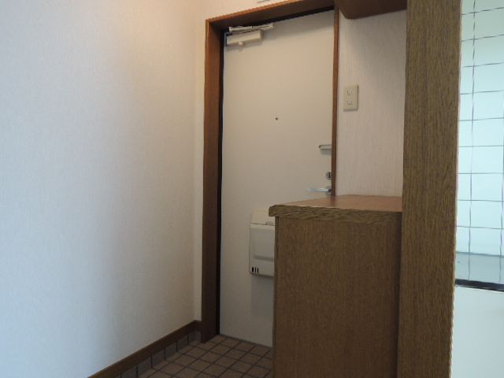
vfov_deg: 56.8
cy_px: 189
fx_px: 349
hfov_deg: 71.6
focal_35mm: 24
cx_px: 252
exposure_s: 1/30
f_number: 2.8
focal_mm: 4.3
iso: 200
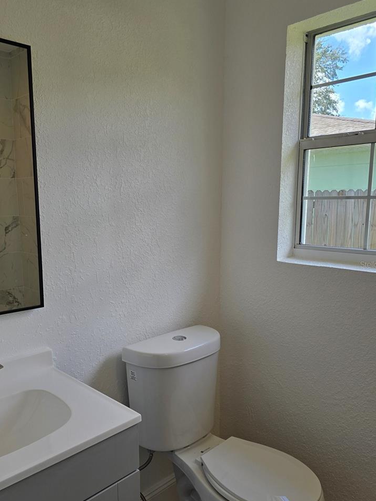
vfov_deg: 61.6
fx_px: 420
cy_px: 264
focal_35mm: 29
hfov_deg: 48.1
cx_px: 161
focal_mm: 6.3
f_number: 1.7
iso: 12
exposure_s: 1/197
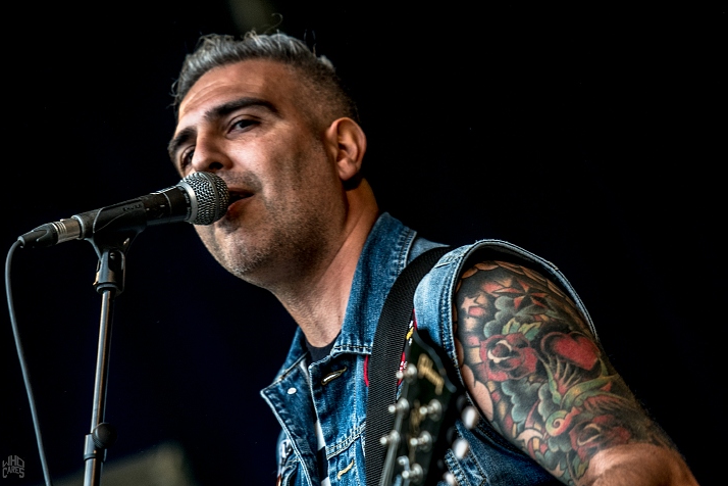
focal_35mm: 257
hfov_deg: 8.0
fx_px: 5197
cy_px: 242
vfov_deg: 5.3
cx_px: 362
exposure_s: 1/125
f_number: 2.8
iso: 500
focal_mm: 170
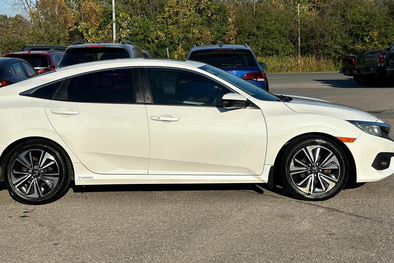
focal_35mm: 65
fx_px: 711
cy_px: 100
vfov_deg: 20.9
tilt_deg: -3.5
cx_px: 182
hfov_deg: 31.0
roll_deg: +2.4
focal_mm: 6.86
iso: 64
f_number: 1.78
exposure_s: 1/7634
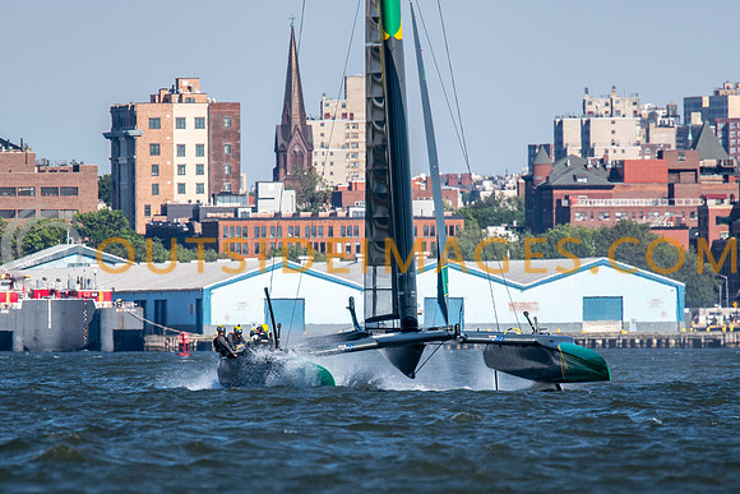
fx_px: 17388
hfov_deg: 2.4
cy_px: 325
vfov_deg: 1.6
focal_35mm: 846
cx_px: 369
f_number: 5.6
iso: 500
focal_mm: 420
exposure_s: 1/2500
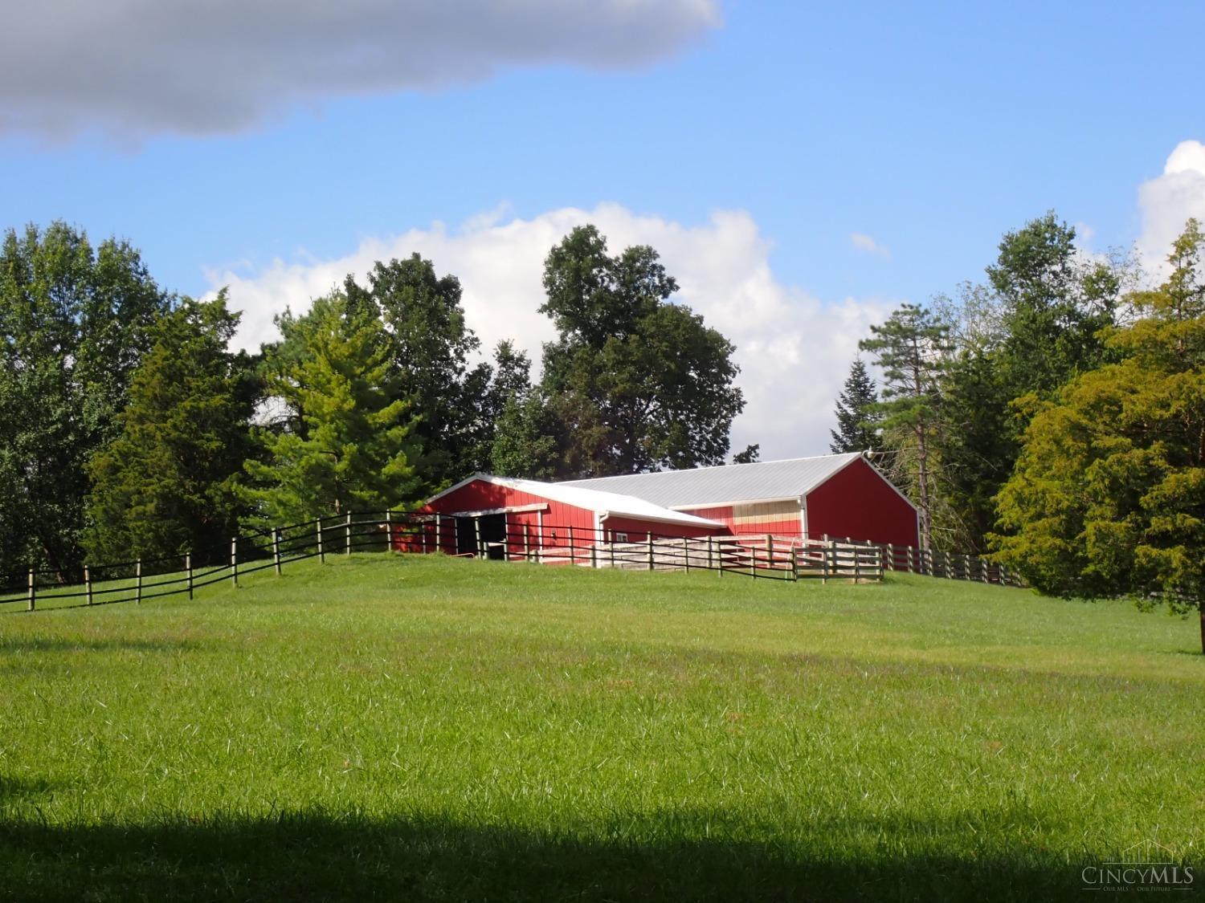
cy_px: 452
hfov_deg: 19.6
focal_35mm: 100
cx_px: 602
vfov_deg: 14.8
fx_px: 3481
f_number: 6.3
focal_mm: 18
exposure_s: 1/250
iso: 100
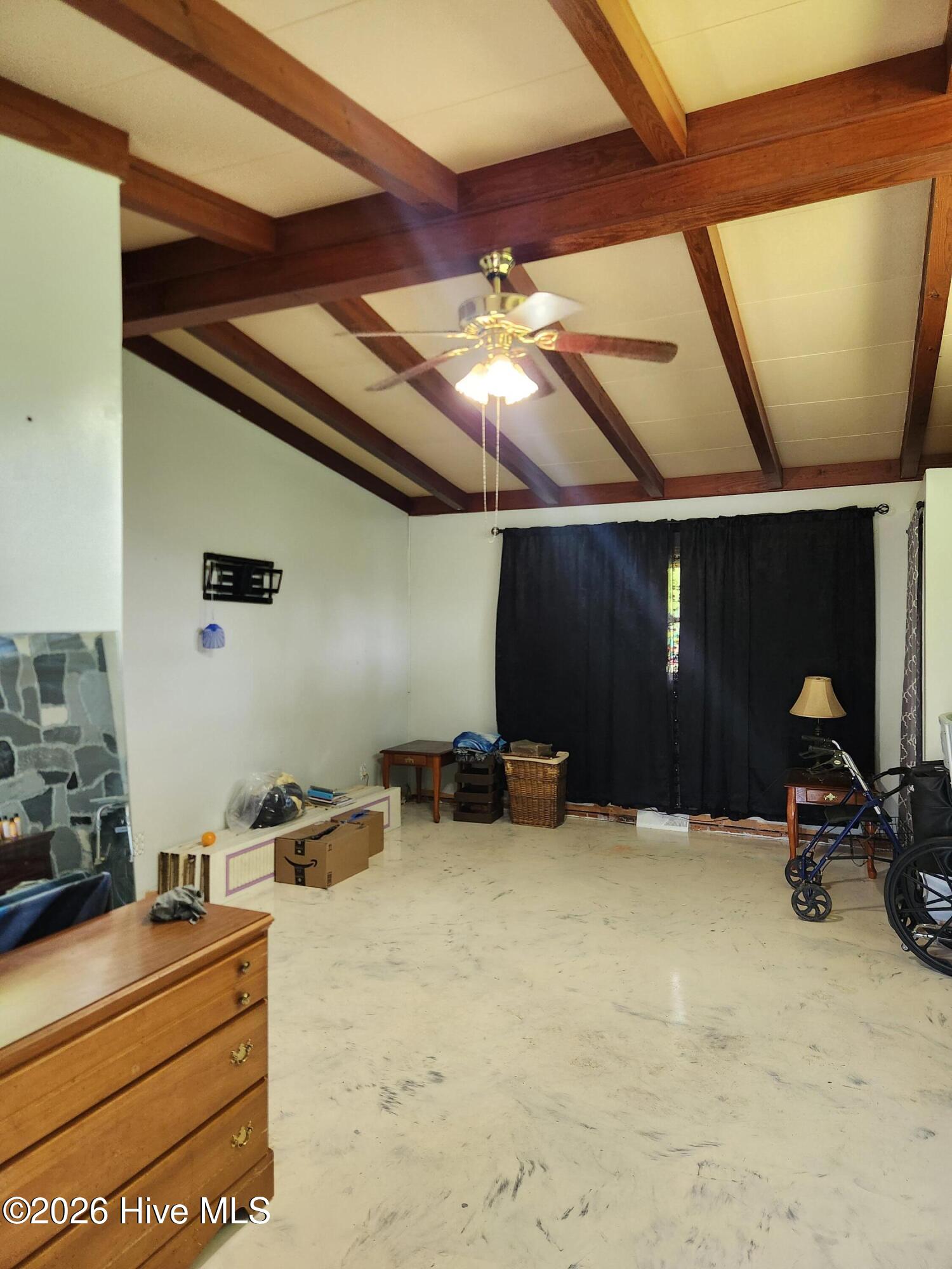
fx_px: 843
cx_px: 476
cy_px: 634
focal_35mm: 23
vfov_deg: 73.9
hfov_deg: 58.9
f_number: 1.8
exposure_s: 1/120
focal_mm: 5.4
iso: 500
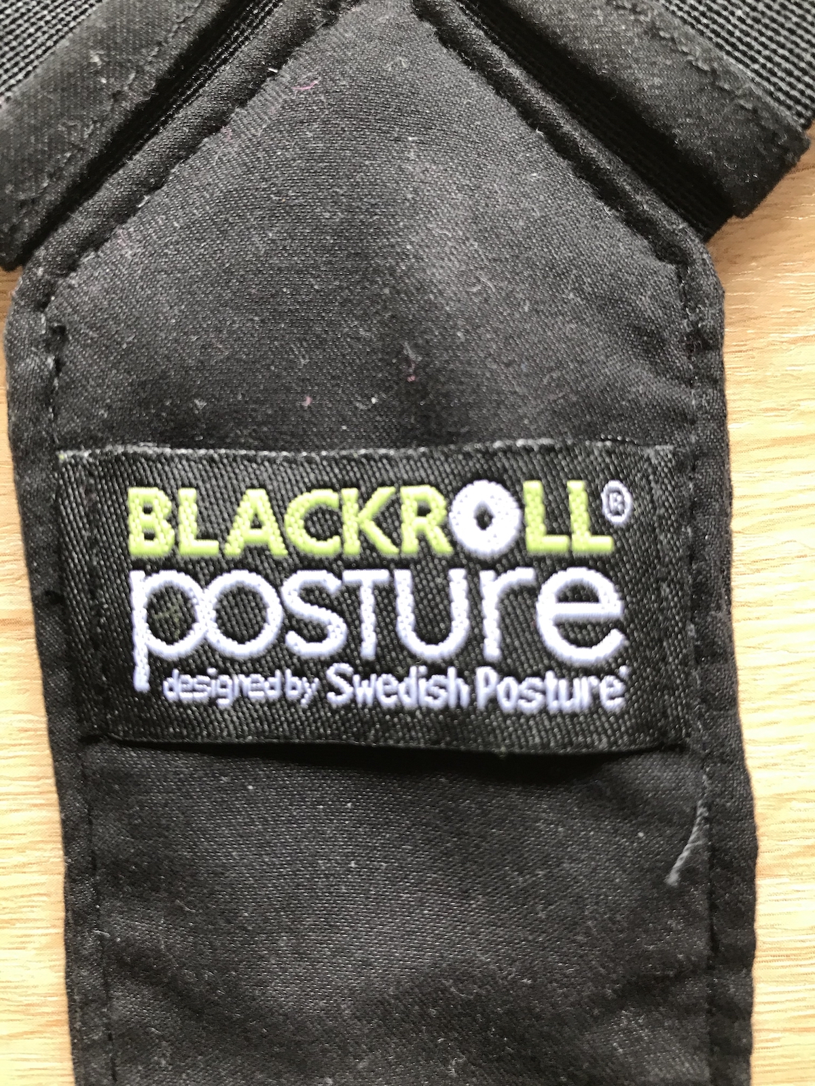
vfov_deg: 63.4
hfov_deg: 49.7
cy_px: 543
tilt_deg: -88.0
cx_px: 408
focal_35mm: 28
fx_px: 879
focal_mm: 3.99
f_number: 1.8
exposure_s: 1/33
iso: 25
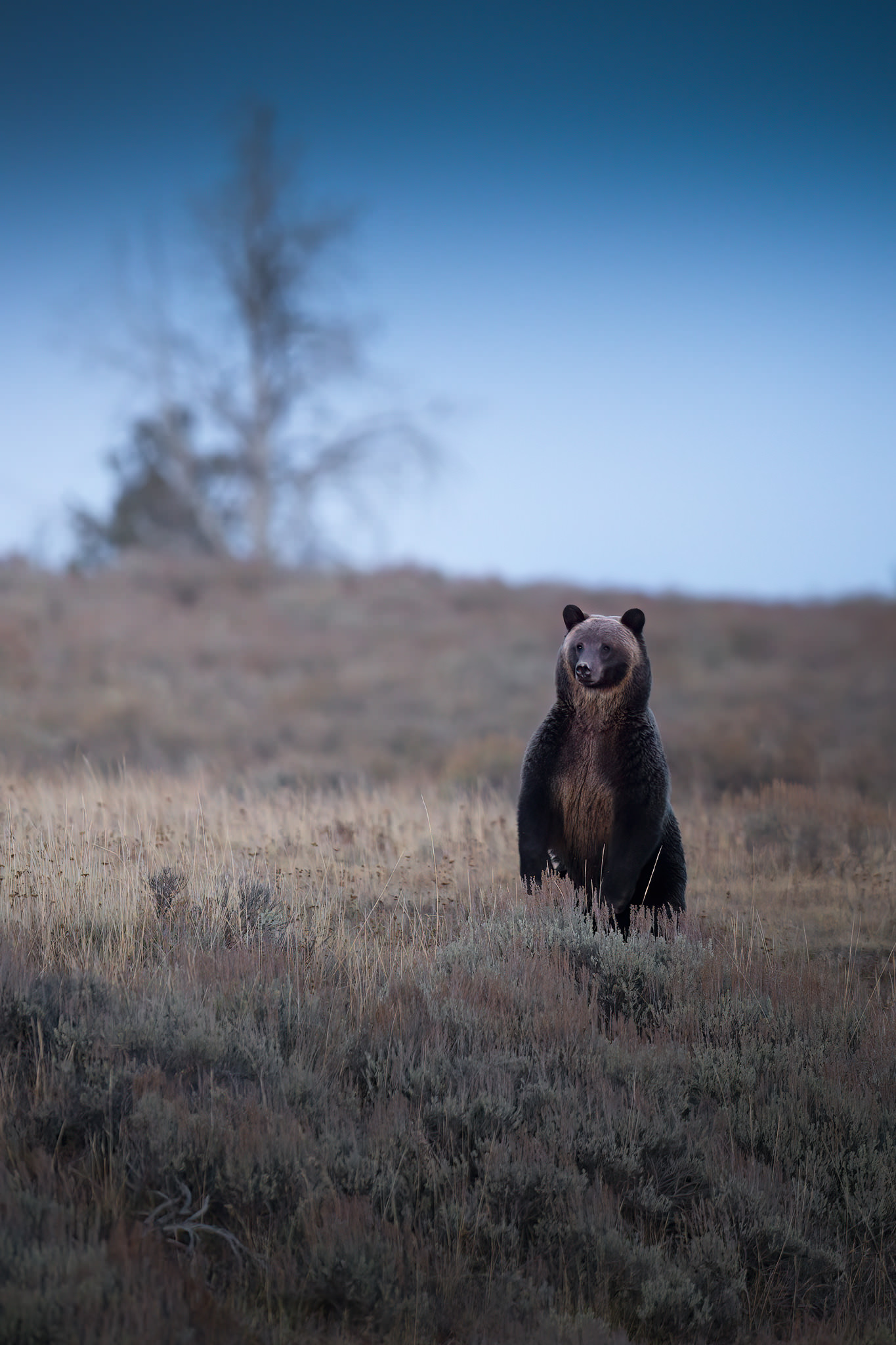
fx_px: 14935
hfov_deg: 3.4
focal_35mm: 400
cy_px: 672
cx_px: 448
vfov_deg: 5.2
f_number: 2.8
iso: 4500
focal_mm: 400
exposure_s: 1/250
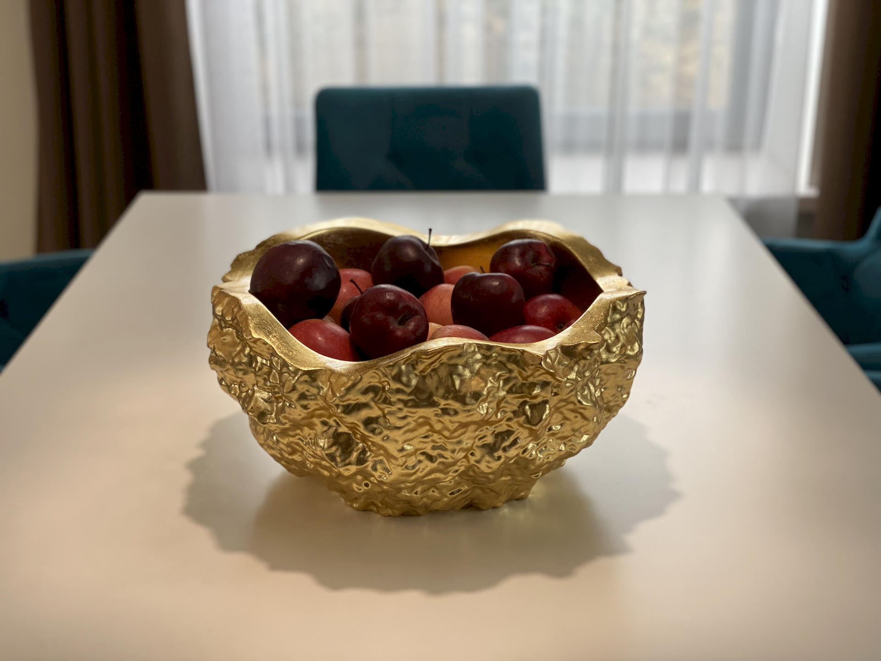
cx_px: 440
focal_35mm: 52
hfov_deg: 36.8
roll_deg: +0.4
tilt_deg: -20.8
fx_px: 1323
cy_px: 330
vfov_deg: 28.0
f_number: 2
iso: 64
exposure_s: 1/100
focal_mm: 6
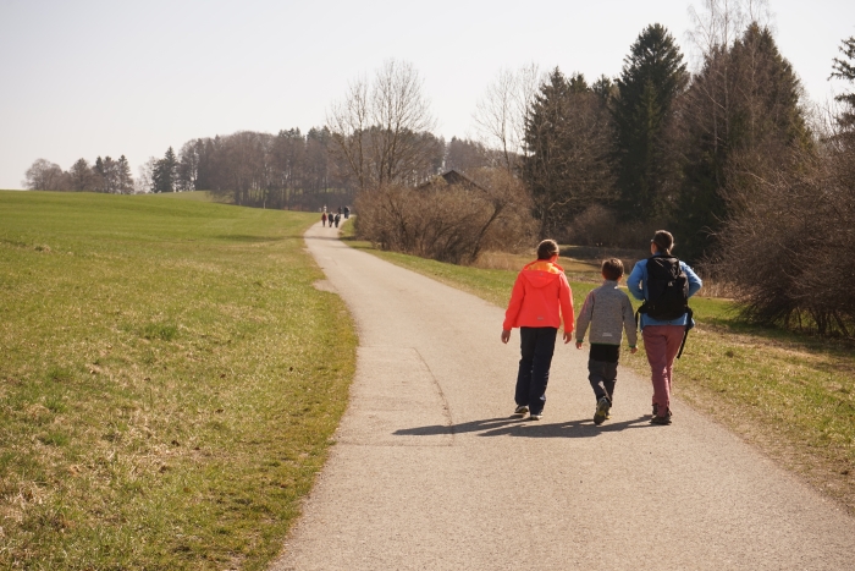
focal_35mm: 64
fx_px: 1520
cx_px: 428
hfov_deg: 31.4
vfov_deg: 21.3
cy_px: 286
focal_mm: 64
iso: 100
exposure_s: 1/200
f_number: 9
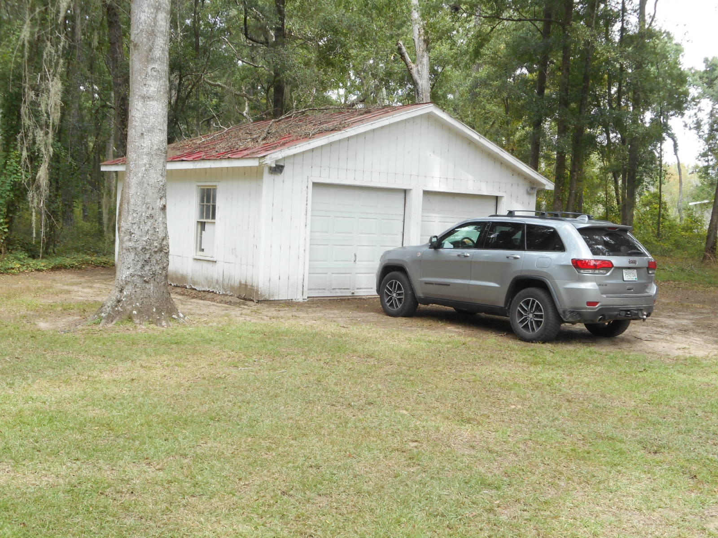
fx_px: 913
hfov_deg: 42.9
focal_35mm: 44
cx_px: 359
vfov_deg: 32.9
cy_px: 269
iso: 80
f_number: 4.7
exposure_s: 1/50
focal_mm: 7.9
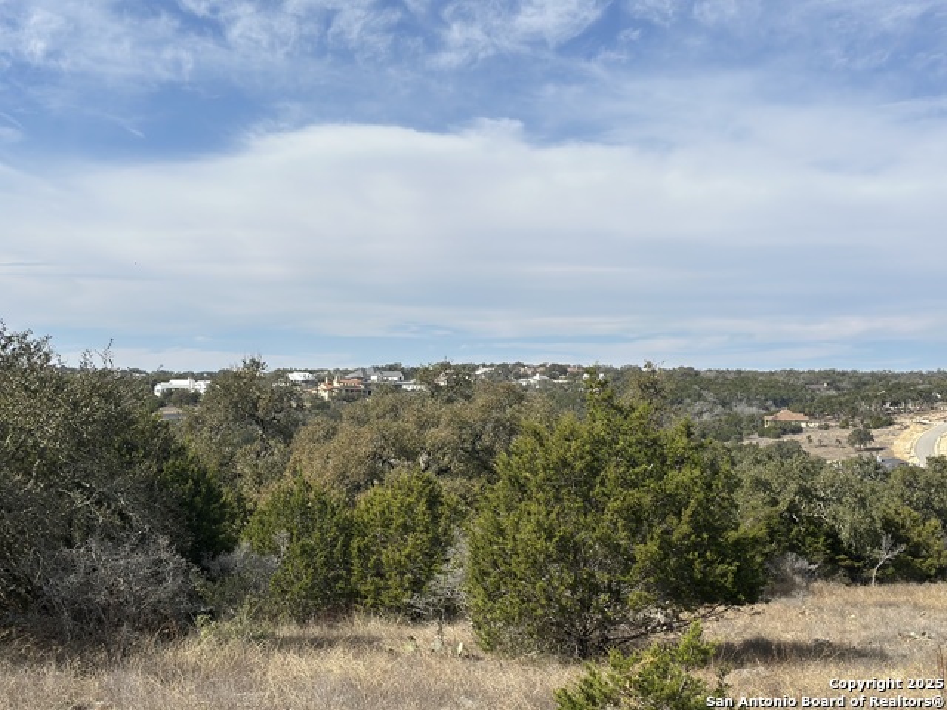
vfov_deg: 30.3
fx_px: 1313
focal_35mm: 48
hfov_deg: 39.7
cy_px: 355
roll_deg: -1.3
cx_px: 474
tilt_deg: +2.6
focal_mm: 6.86
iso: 100
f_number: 1.78
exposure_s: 1/9804
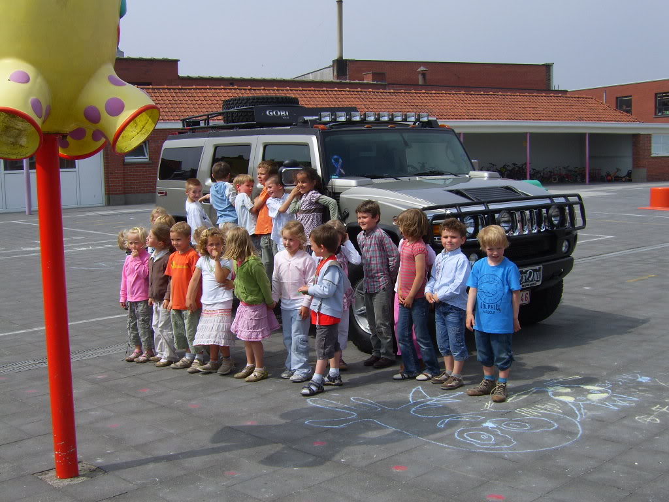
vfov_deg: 29.7
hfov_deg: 38.9
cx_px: 334
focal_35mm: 49
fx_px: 947
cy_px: 251
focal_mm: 10
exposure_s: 1/400
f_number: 7
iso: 50
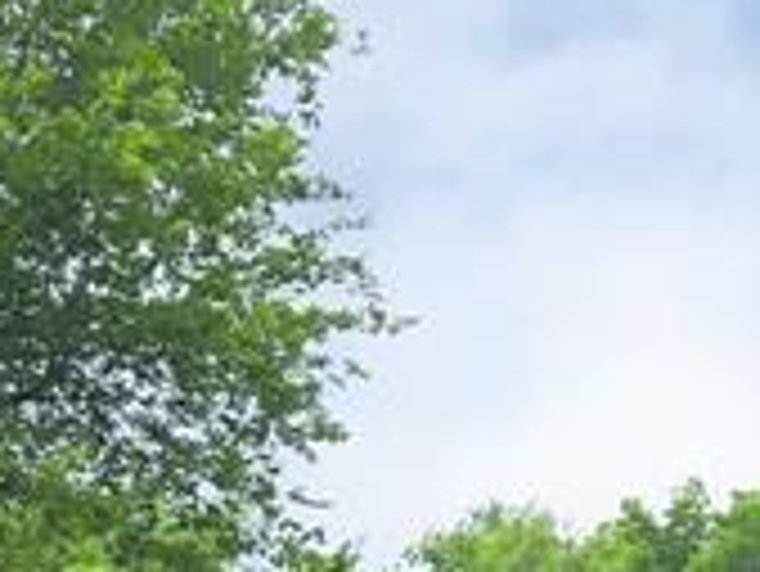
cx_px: 688
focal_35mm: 139
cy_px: 878
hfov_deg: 14.0
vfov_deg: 10.3
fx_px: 3054
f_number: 1.8
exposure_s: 1/2650
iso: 80
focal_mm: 5.4
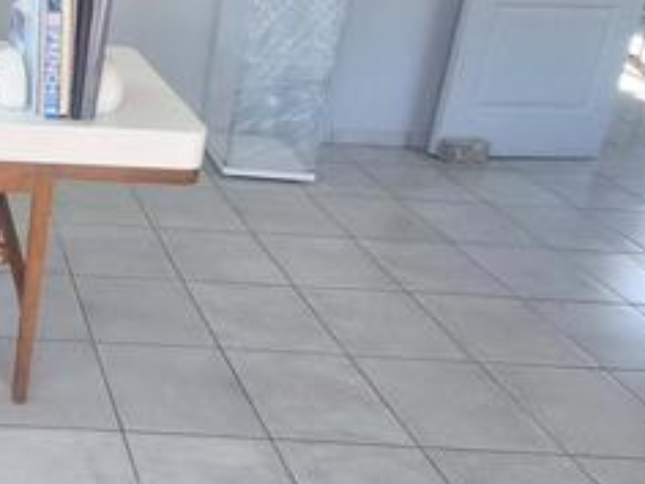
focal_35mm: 44
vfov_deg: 31.6
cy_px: 66
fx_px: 820
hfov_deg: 35.3
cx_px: -101
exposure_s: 1/60
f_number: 2.2
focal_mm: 1.74
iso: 50
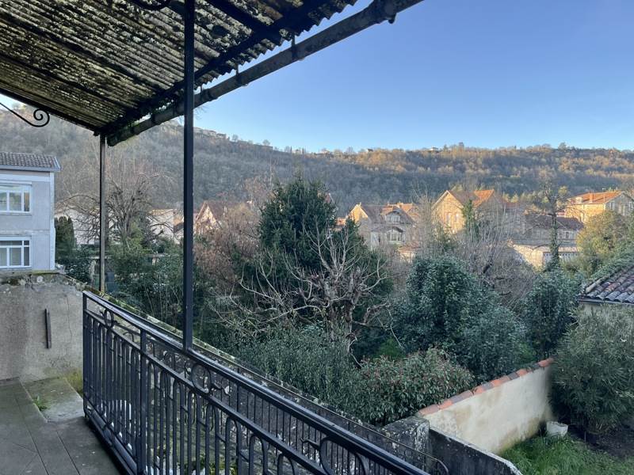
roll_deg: -1.4
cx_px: 317
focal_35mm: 26
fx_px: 476
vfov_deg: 53.1
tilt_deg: -1.1
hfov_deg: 67.3
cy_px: 238
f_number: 1.6
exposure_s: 1/351
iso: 50
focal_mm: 5.1
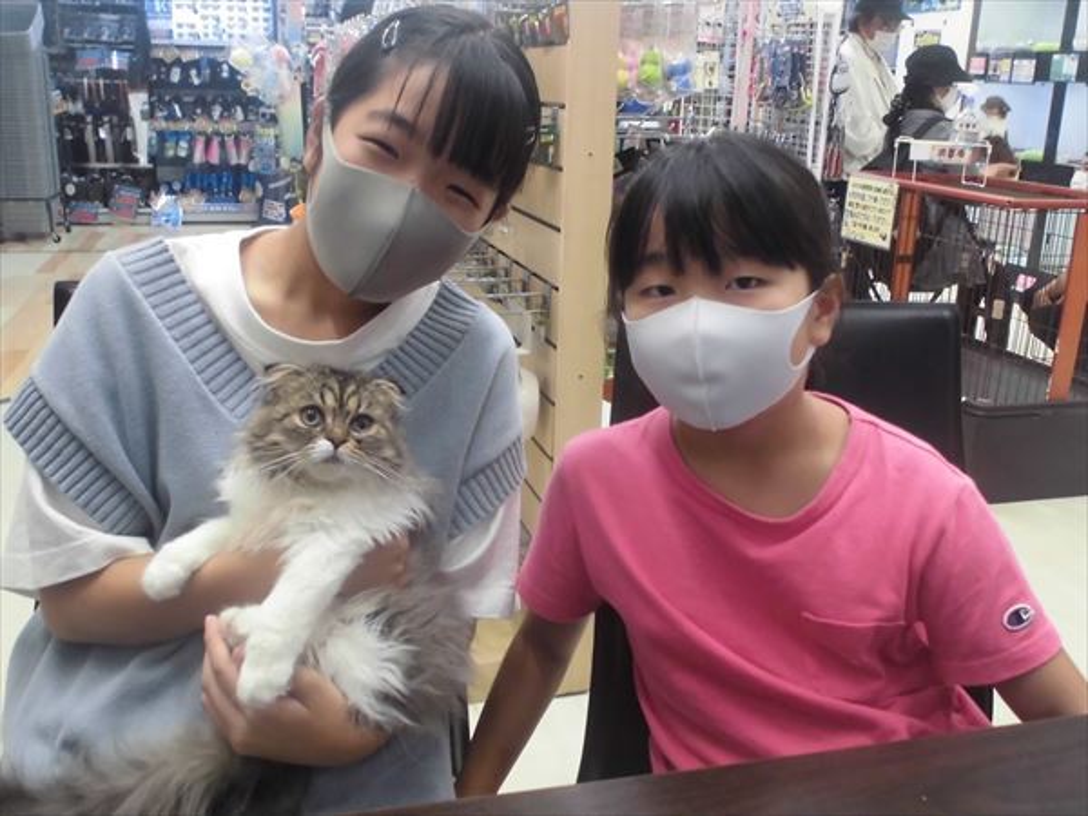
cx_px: 544
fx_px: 1069
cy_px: 408
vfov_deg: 41.8
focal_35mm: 34
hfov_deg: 54.0
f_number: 4
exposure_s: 1/30
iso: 400
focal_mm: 6.1
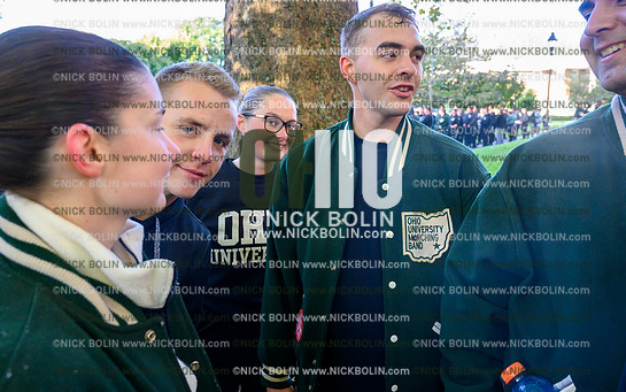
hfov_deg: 70.4
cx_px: 320
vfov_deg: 47.6
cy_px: 184
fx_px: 444
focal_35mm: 26
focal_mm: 24
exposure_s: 1/320
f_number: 5
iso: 4000
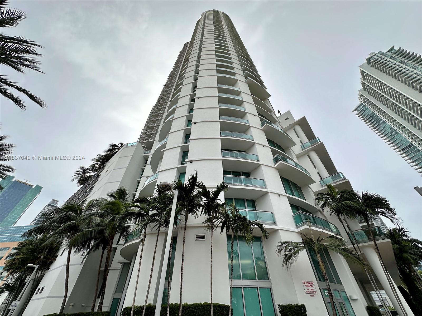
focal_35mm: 14
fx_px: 171
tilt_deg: +41.7
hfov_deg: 102.1
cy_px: 158
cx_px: 211
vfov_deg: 85.7
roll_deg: +0.2
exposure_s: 1/2053
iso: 50
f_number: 2.2
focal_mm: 2.22
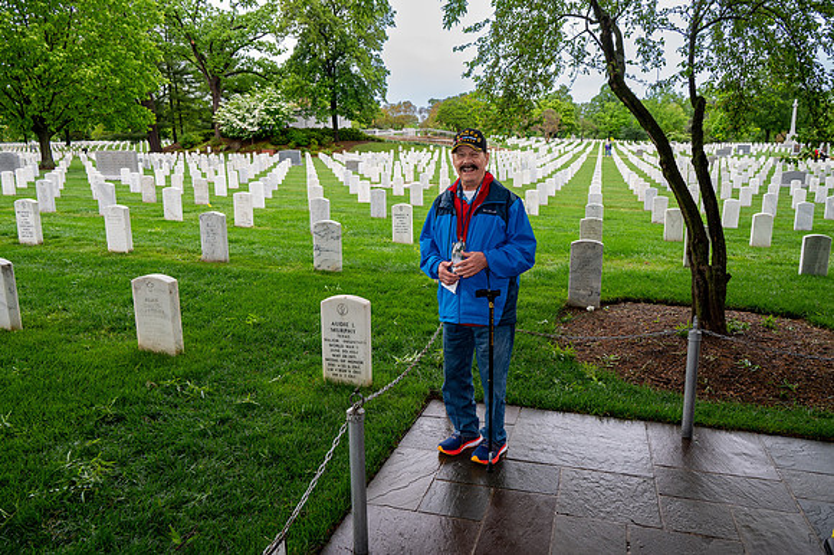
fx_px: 625
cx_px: 417
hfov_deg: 67.4
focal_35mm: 27
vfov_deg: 47.9
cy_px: 278
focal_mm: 27
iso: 360
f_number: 6.3
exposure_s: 1/100
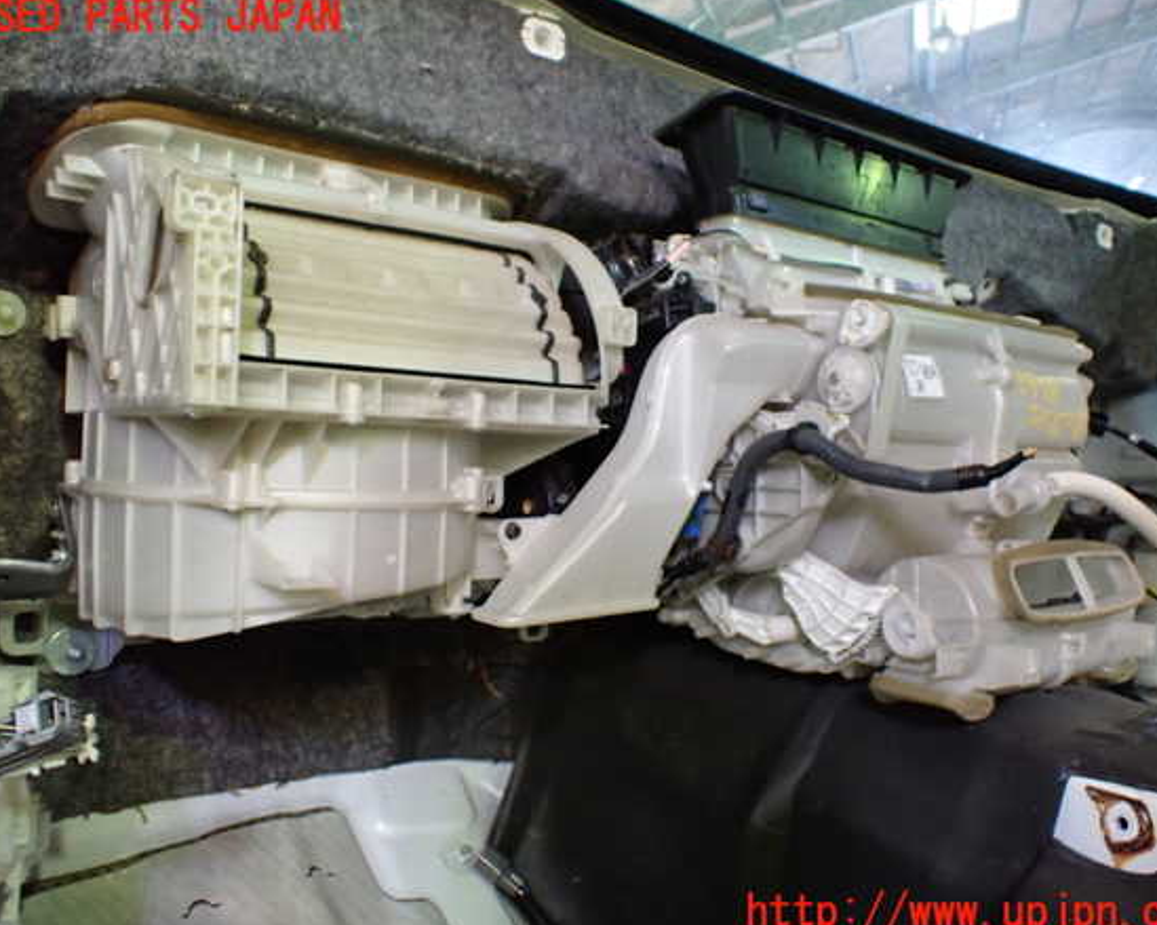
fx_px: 1096
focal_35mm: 32
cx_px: 590
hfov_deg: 55.7
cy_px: 466
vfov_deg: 45.8
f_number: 2.3
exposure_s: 1/50
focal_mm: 5.4
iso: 800
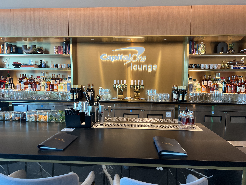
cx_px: 123
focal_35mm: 26
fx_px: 185
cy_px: 92
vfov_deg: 53.1
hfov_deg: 67.3
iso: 80
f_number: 1.5
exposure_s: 1/110
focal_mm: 5.7
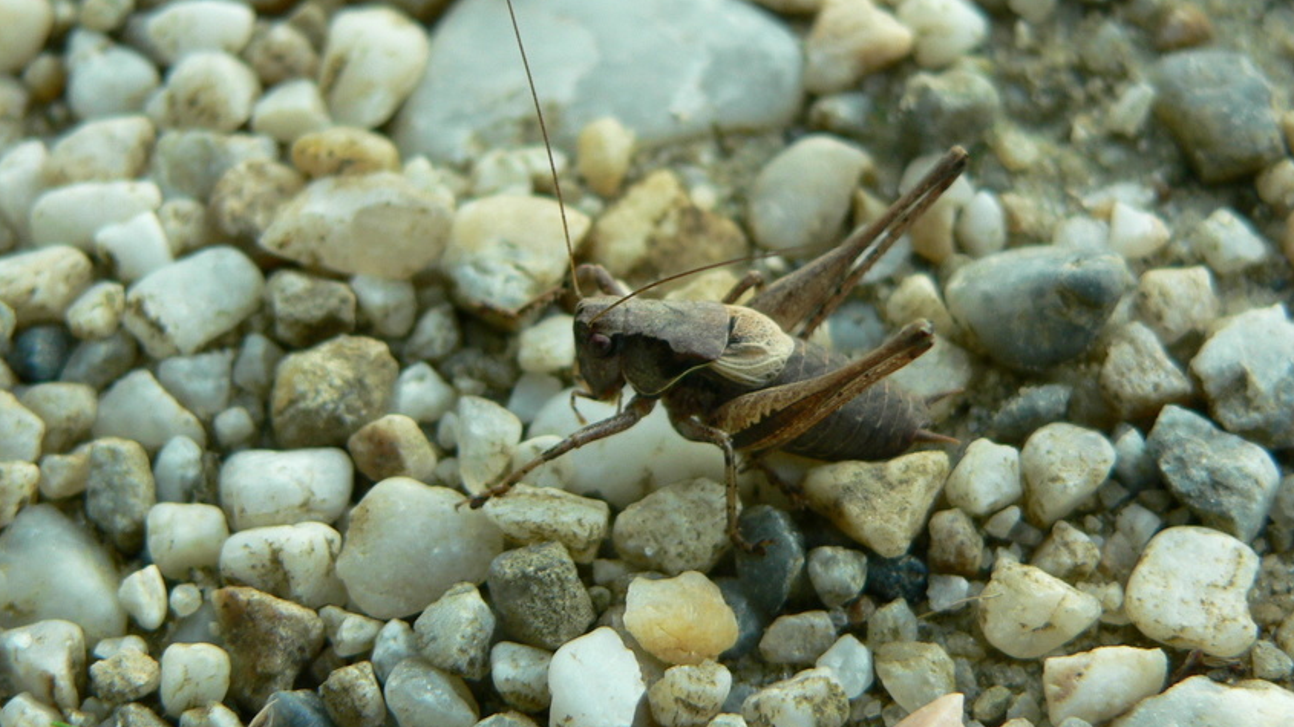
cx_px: 649
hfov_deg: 27.5
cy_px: 283
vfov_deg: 15.7
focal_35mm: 77
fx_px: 2642
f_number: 2.8
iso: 100
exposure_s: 1/60
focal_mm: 11.6
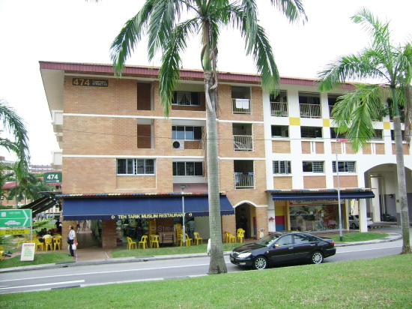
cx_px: 206
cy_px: 154
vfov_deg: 40.7
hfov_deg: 52.6
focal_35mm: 35
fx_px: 416
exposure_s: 1/65
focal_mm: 5.95
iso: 100
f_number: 2.8
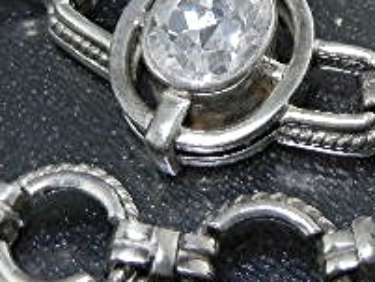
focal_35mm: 108
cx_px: 265
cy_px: -19
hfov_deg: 18.1
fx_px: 1171
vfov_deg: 13.5
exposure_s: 1/30
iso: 764
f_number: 7.2
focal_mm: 6.2
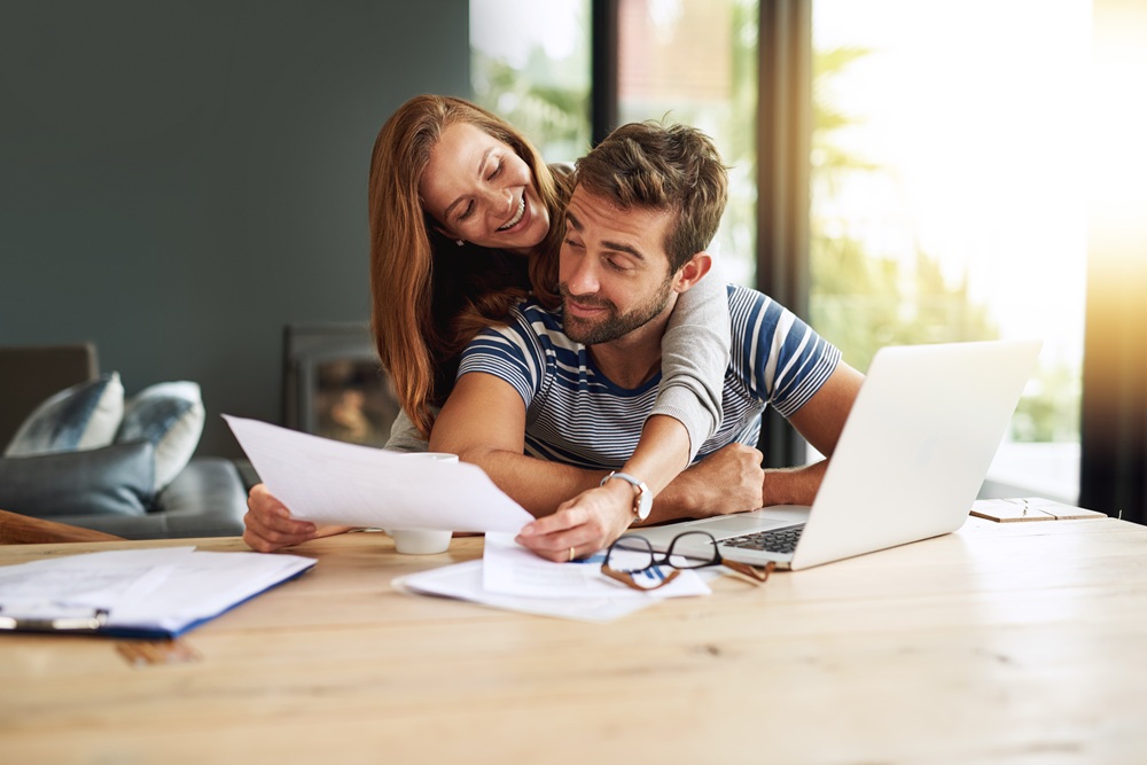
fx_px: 1593
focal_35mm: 50
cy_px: 382
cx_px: 574
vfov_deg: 27.0
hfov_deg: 39.6
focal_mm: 50
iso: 200
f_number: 2
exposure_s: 1/1000
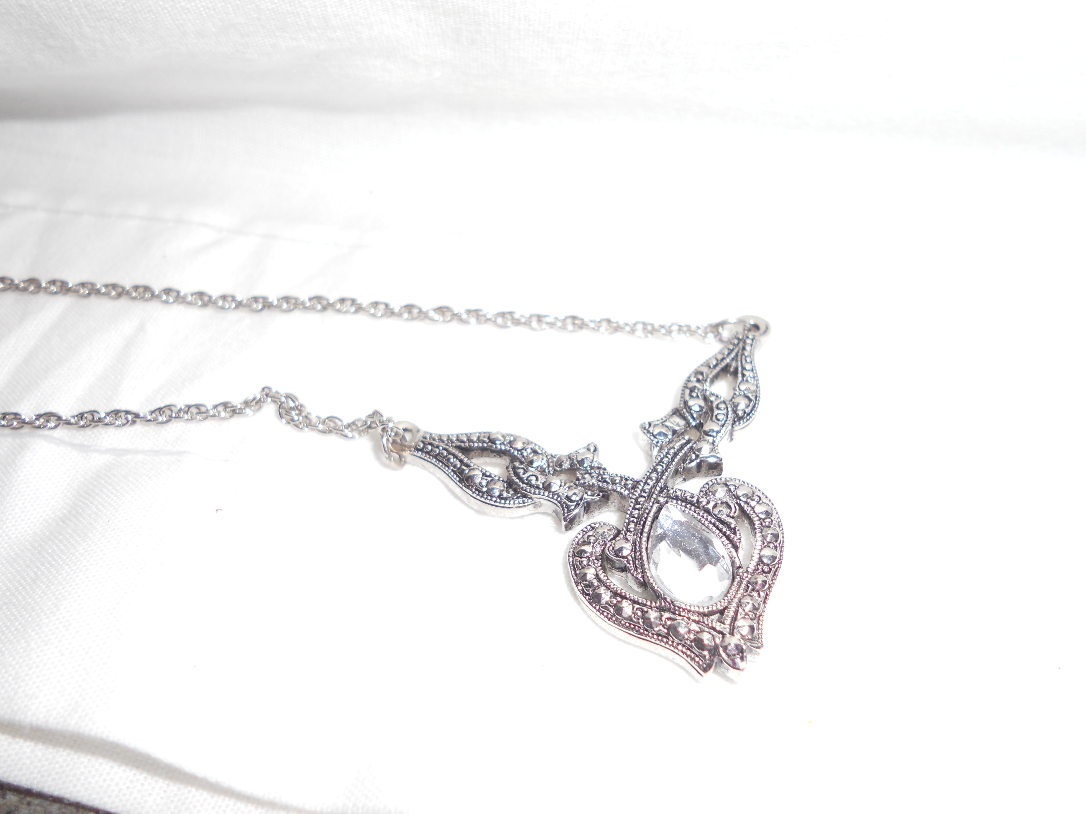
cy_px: 407
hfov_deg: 56.8
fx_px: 1004
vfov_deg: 44.2
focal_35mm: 32
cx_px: 543
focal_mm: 5.8
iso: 80
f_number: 8.8
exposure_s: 1/25
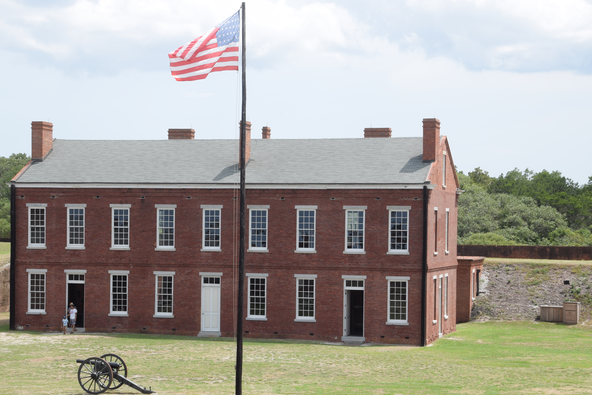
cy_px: 233
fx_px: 1628
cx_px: 218
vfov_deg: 13.8
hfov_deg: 20.6
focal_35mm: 99
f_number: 11
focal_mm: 52
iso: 100
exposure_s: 1/125
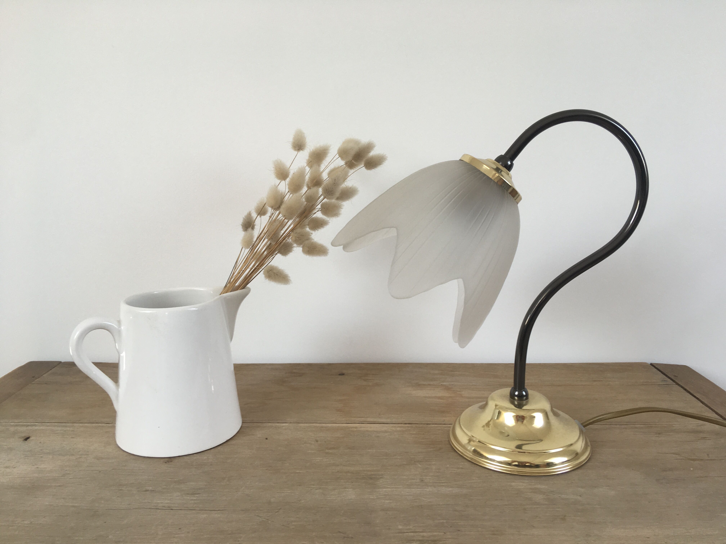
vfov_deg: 48.2
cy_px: 272
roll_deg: +0.1
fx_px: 608
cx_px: 363
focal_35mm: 29
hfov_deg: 61.7
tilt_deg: -8.0
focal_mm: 4.15
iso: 25
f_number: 2.2
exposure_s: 1/50
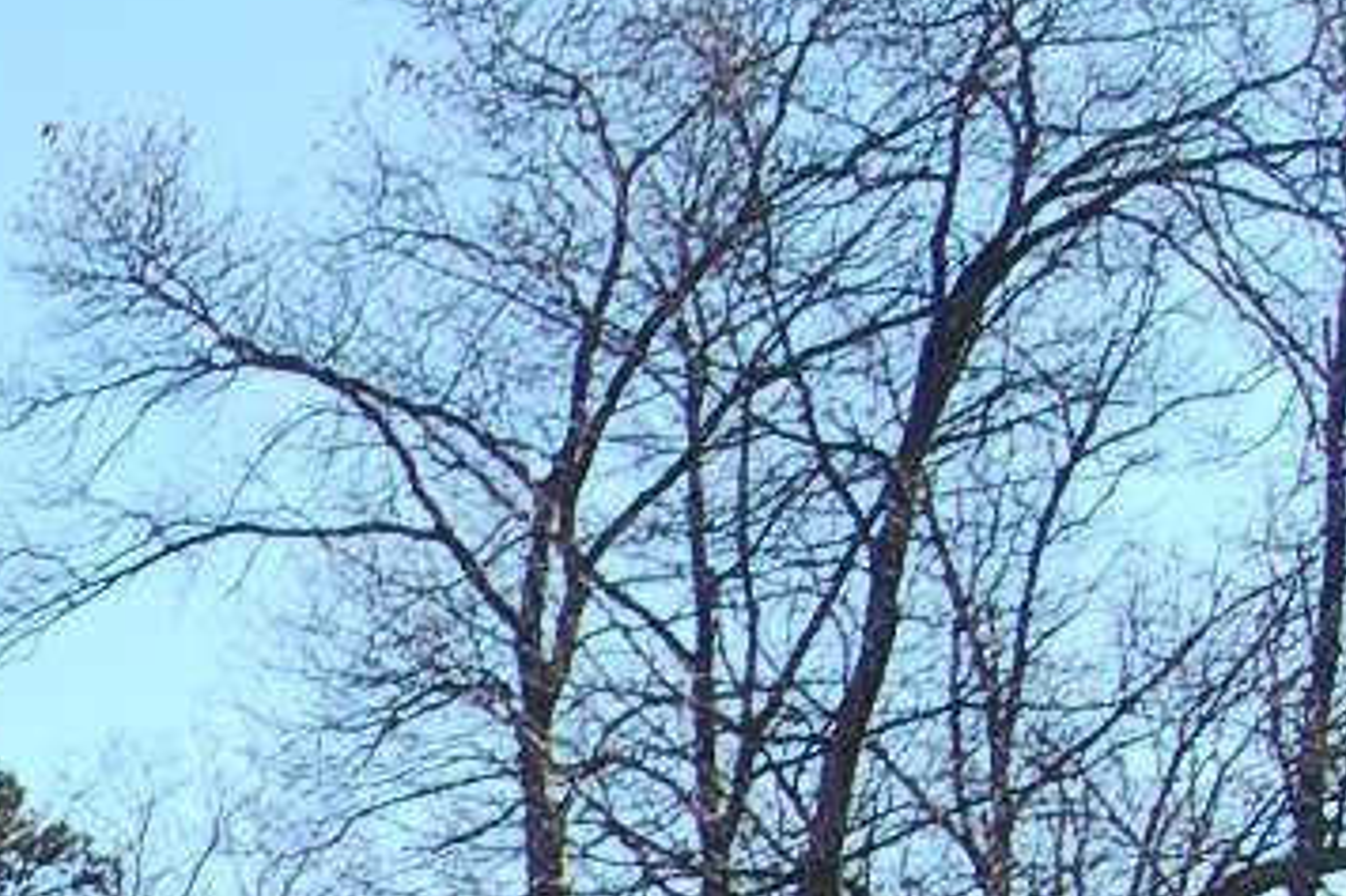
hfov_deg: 11.9
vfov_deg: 8.6
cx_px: -1448
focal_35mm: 152
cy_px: 1648
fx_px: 5680
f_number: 8
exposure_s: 1/250
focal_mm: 24
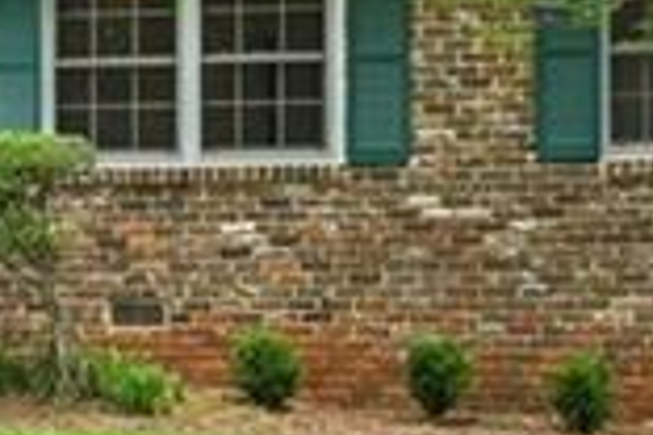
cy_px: 249
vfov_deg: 14.9
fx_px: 1669
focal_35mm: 92
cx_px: -414
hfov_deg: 18.7
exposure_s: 1/80
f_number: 8
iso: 100
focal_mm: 14
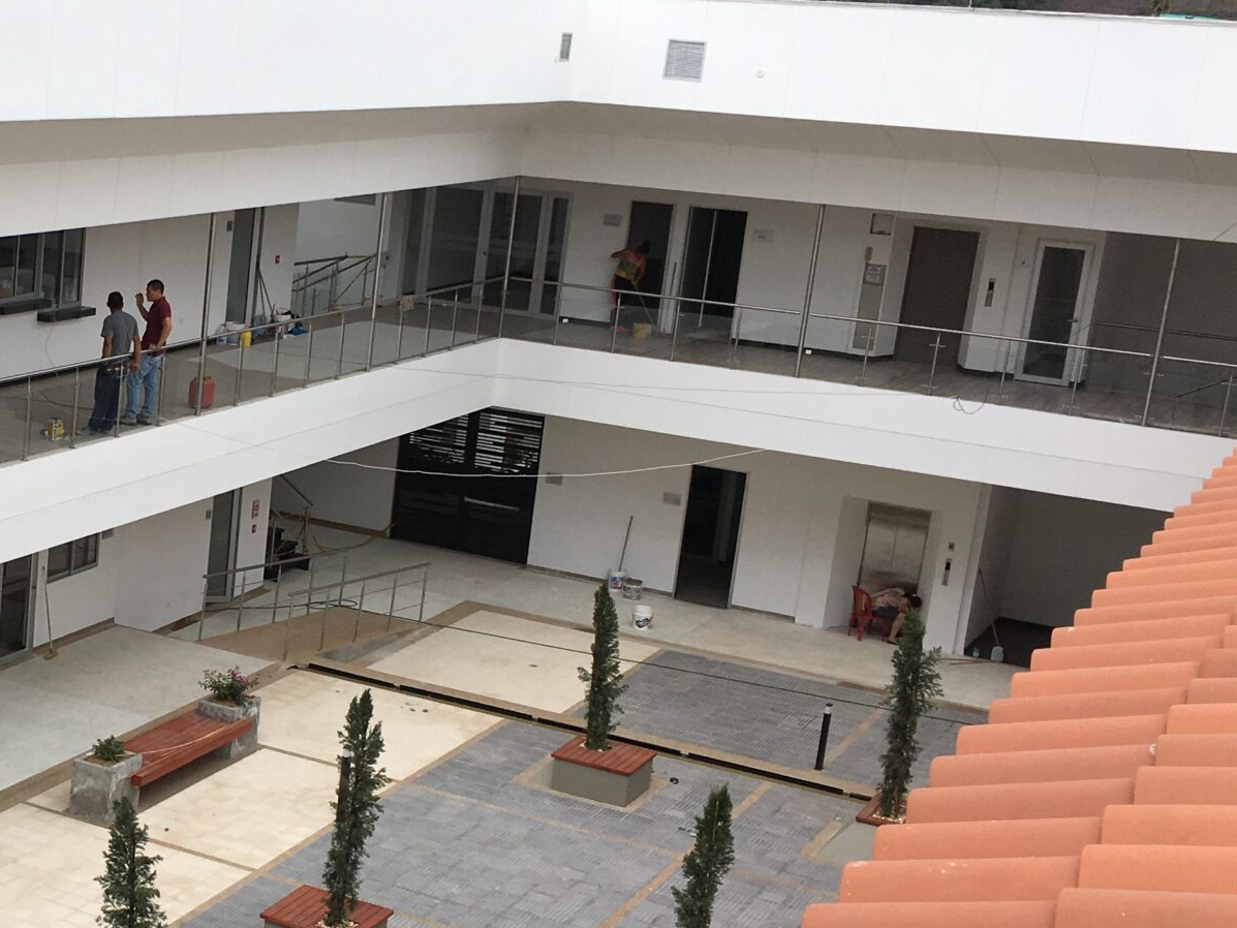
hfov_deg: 29.1
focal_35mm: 62
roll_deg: -3.8
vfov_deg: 23.6
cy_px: 551
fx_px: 2216
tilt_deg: -14.1
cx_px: -11
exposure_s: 1/1748
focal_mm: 4.15
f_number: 2.2
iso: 25
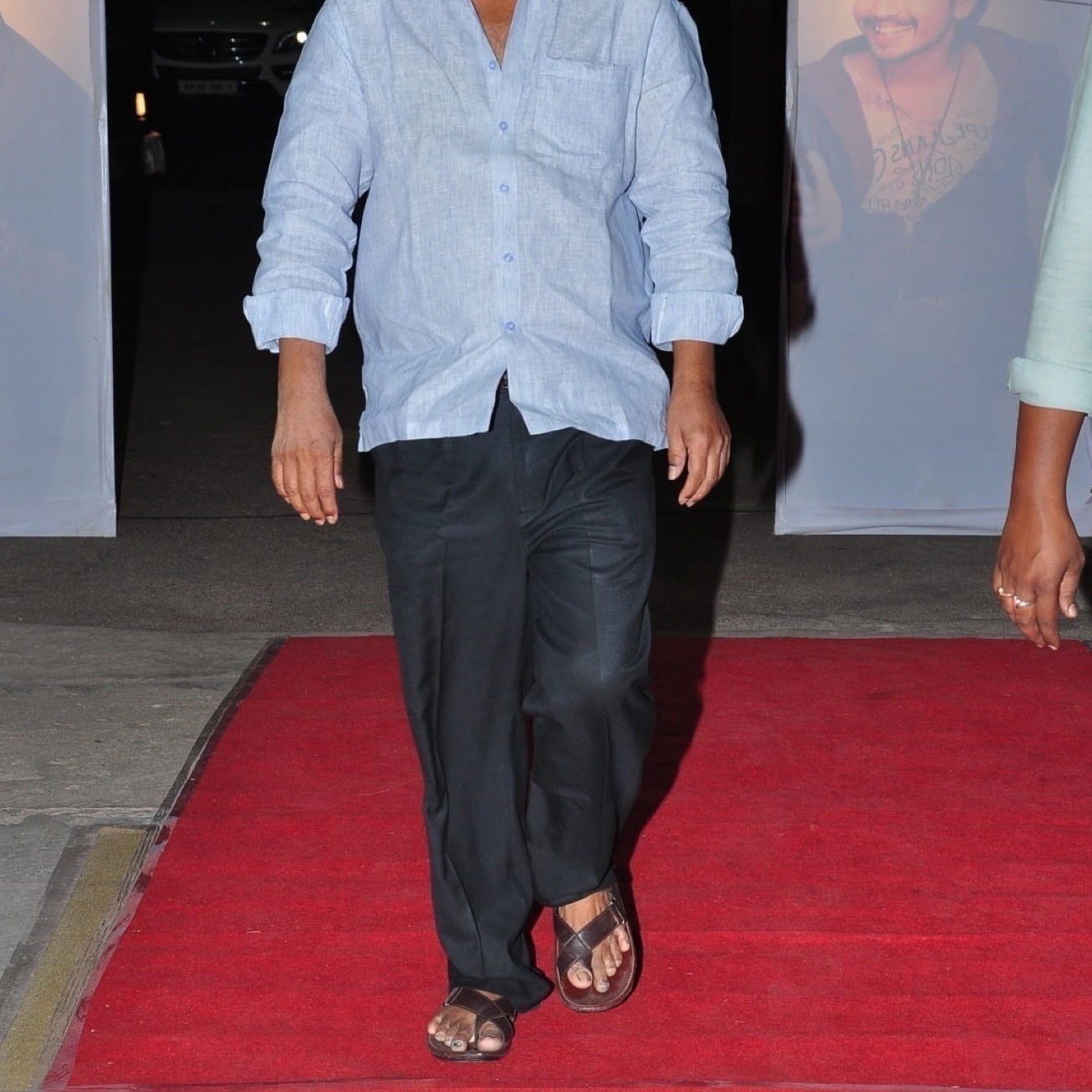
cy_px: 496
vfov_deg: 20.0
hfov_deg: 20.0
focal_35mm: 87
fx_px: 3092
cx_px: 546
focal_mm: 45
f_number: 8
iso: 500
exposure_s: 1/125
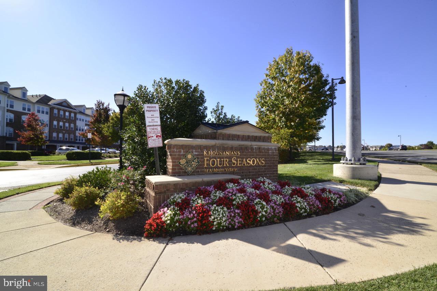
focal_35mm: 16
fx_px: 194
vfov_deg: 73.8
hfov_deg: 96.7
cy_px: 146
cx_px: 218
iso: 800
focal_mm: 16
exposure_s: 1/200
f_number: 20
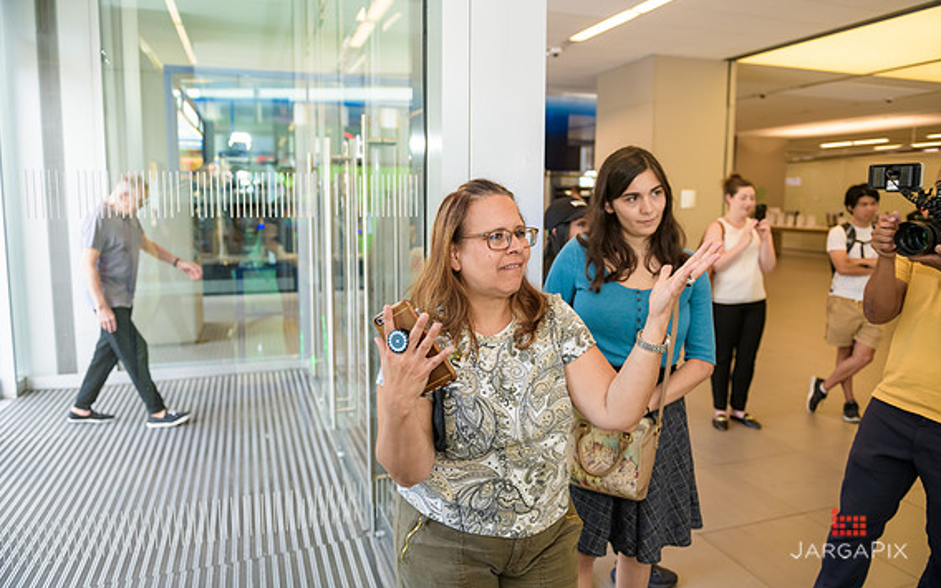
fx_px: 641
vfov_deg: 49.2
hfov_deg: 72.5
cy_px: 274
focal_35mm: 25
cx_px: 469
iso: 400
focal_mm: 24
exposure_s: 1/125
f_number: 3.2
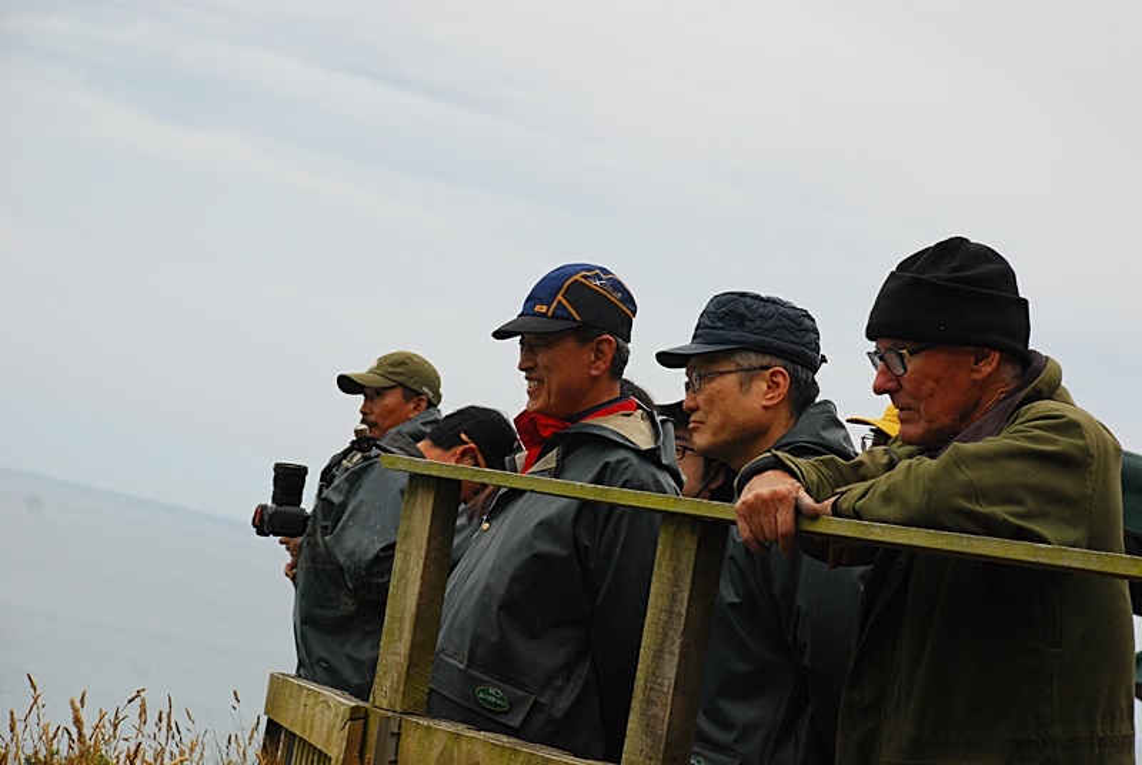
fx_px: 3574
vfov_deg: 12.2
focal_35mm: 112
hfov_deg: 18.2
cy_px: 382
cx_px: 571
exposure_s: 1/320
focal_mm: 75
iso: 400
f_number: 6.3
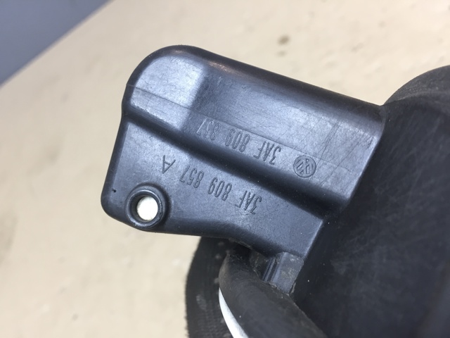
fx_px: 377
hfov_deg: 61.7
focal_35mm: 29
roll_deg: +40.4
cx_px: 225
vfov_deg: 48.2
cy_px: 169
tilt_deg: -43.3
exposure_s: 1/33
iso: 100
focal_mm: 4.15
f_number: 2.2
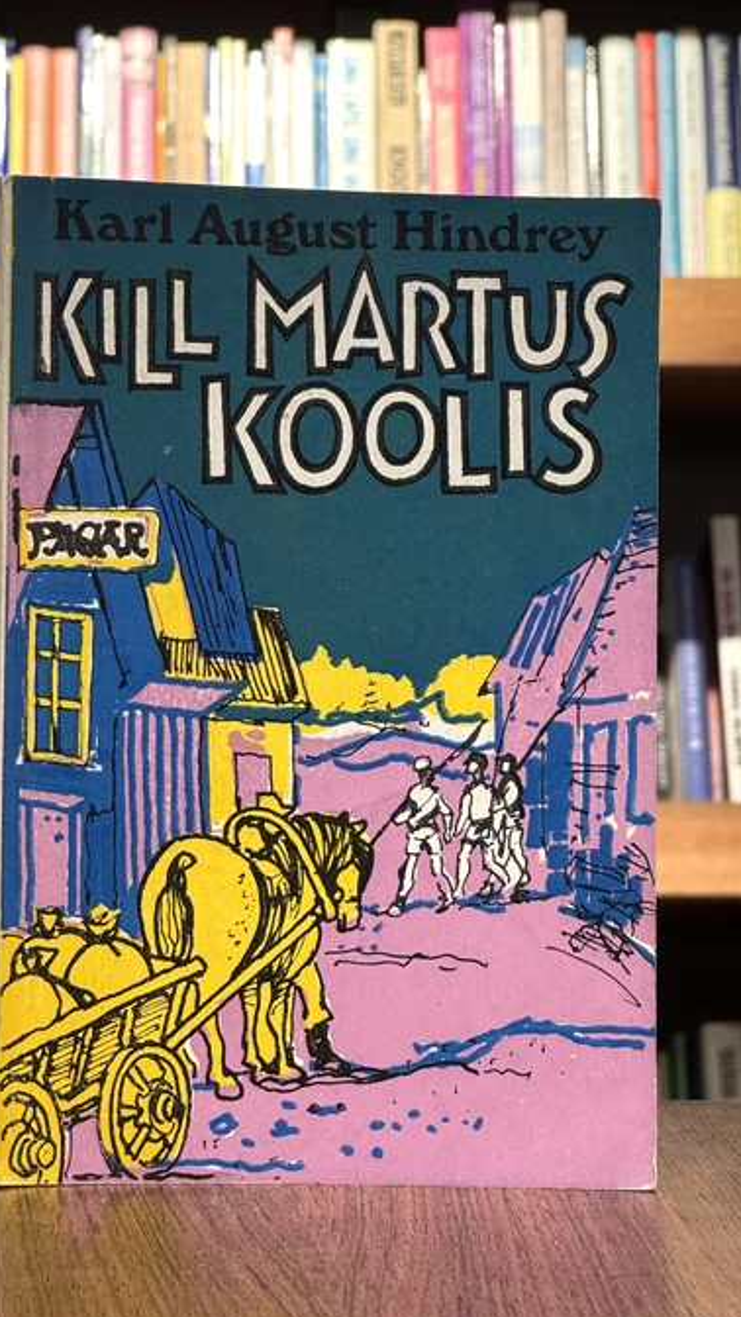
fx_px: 2969
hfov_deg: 14.2
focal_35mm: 85
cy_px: 663
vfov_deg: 25.0
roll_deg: -1.8
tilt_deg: -0.1
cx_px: 303
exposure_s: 1/60
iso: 250
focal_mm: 9
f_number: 2.8
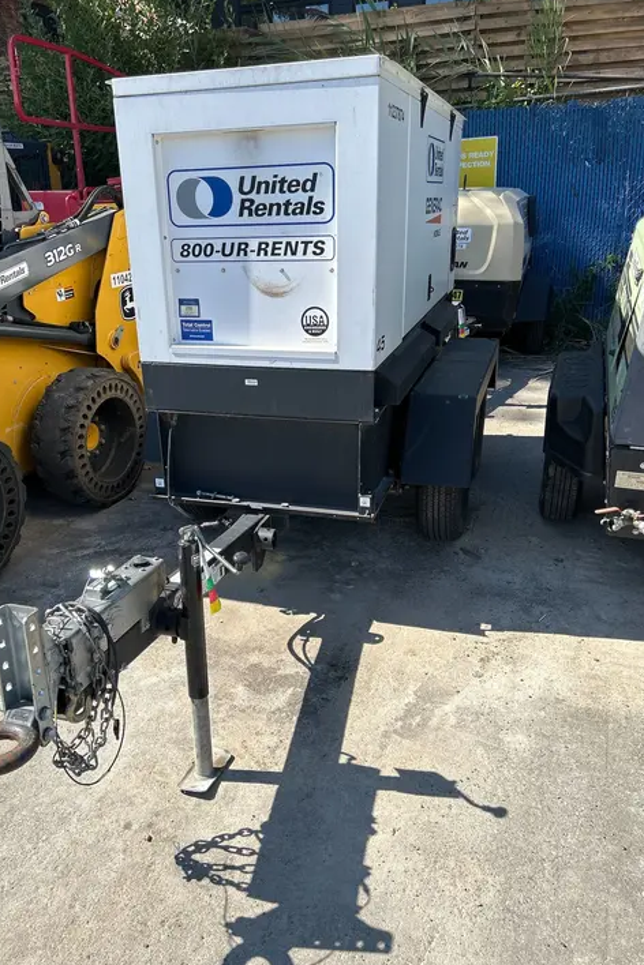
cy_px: 479
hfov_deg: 46.3
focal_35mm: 28
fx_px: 751
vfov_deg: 65.5
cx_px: 277
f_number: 1.5
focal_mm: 5.7
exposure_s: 1/2915
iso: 50
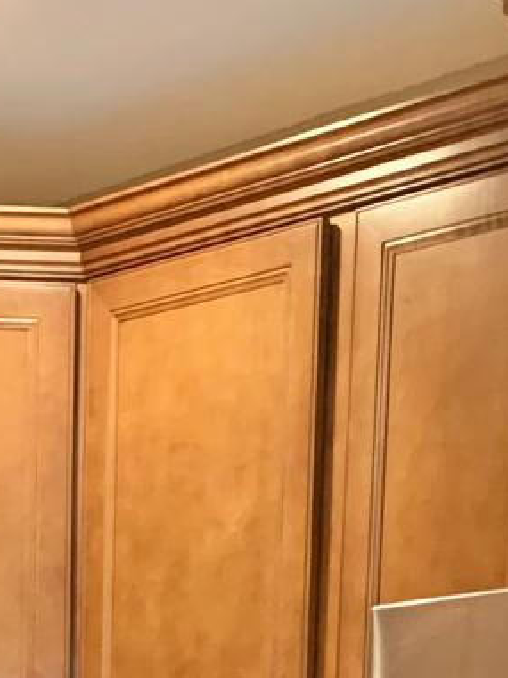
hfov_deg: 14.1
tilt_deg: -6.3
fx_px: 2055
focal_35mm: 105
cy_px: 1138
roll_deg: -1.6
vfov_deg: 16.3
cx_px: 232
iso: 400
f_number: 1.8
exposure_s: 1/40
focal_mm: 4.25
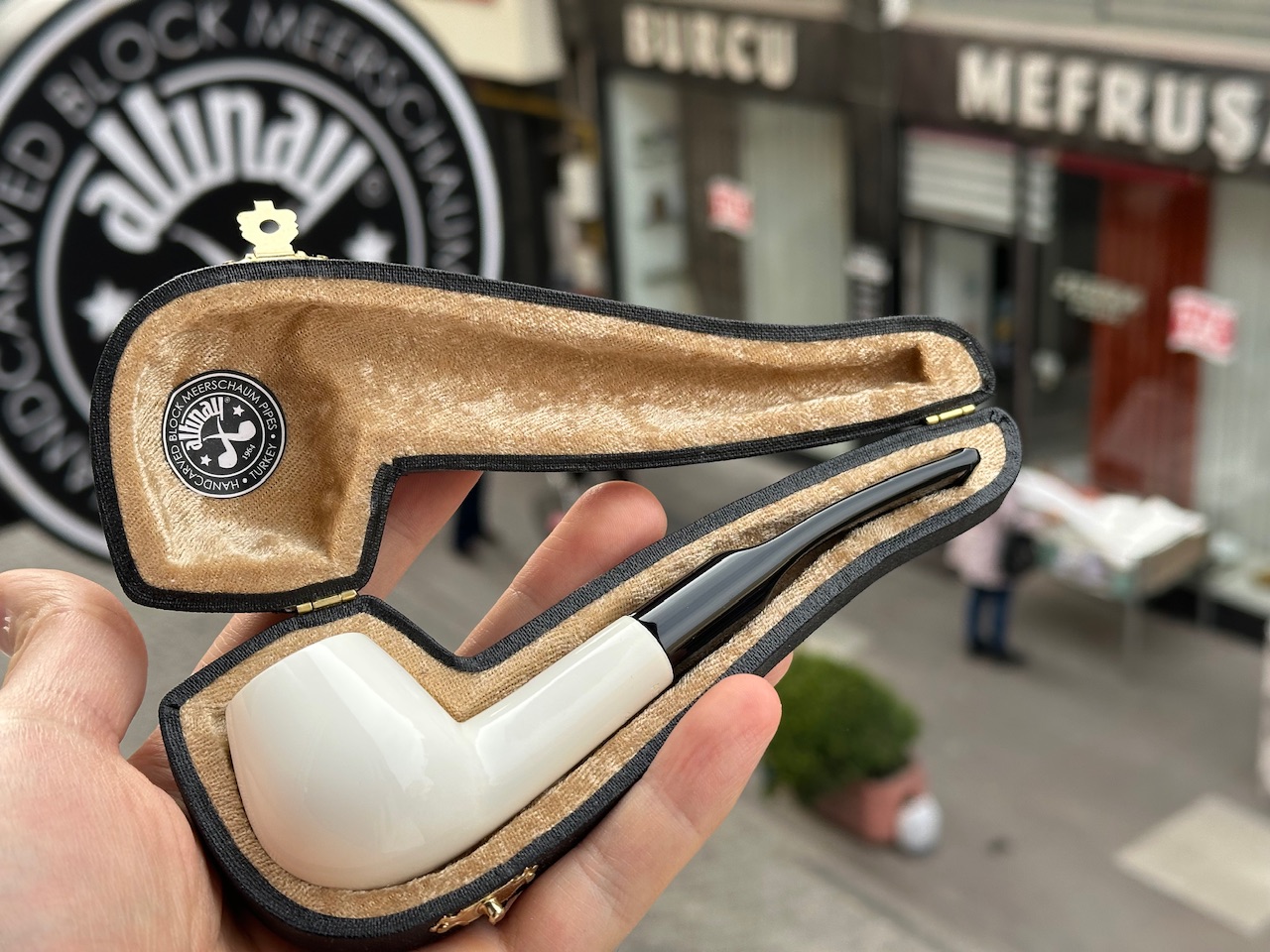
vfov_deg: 30.3
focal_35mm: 48
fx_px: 1761
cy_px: 476
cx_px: 635
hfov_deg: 39.7
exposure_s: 1/587
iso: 64
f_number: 1.78
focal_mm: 6.86
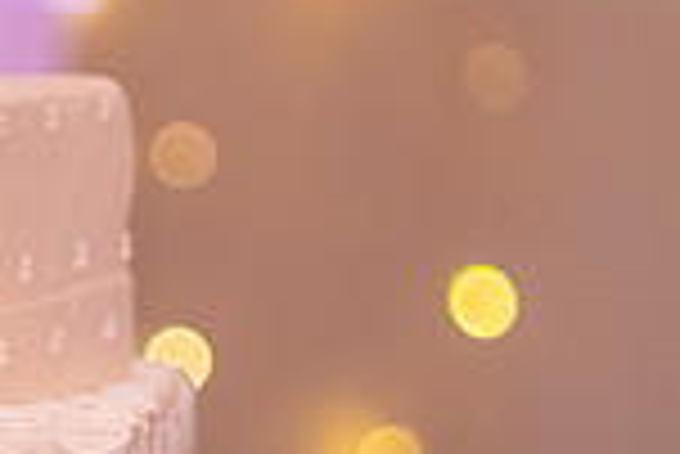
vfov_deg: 3.3
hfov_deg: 4.8
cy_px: 380
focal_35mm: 423
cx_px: -171
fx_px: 7998
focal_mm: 105
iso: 2000
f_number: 2
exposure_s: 1/500
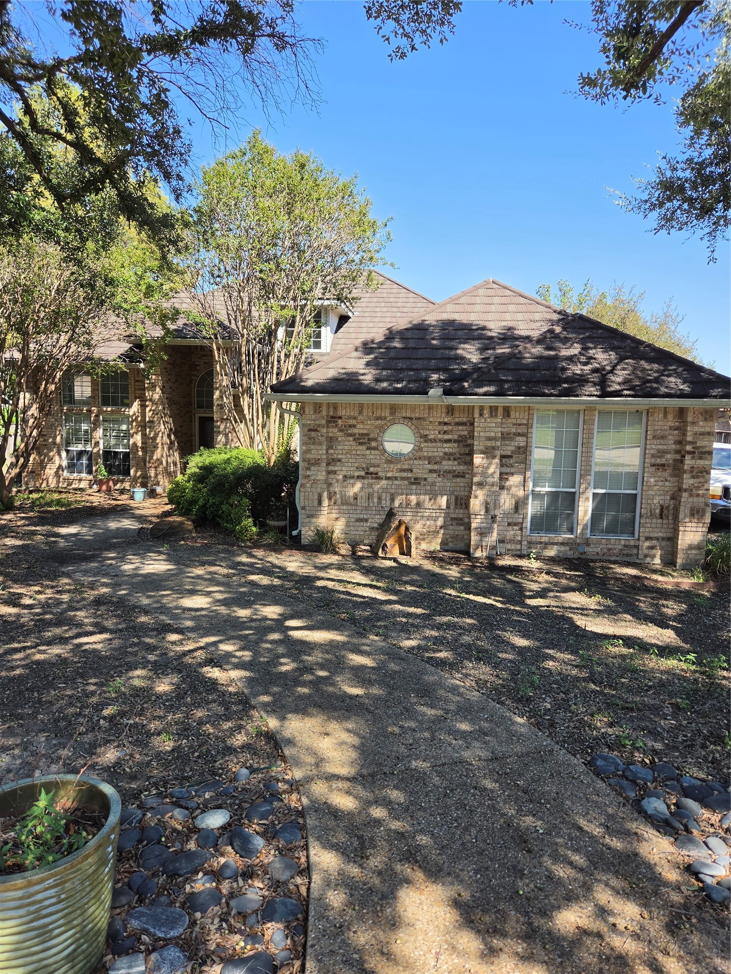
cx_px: 366
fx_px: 648
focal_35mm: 23
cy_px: 487
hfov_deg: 58.9
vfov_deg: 73.9
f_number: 1.8
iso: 80
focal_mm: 5.4
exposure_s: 1/1889
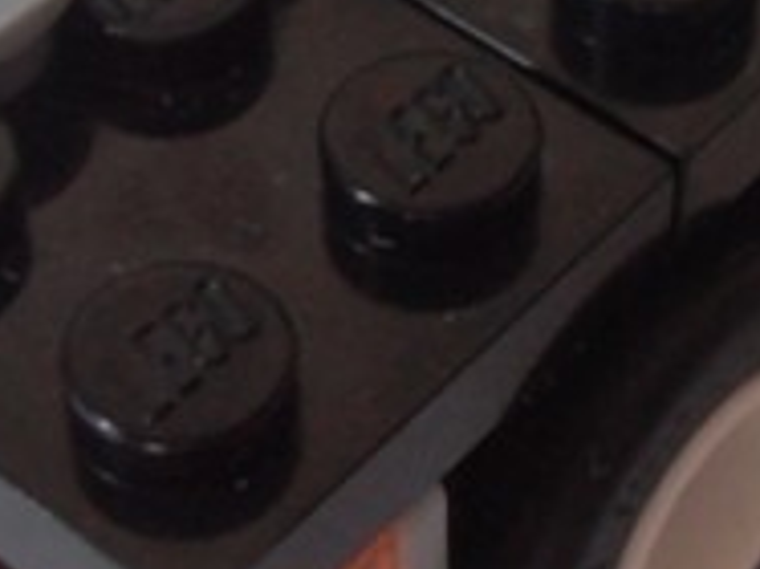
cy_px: -96
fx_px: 3906
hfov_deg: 11.1
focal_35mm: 178
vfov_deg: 8.3
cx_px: 451
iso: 125
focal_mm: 6.61
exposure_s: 1/20
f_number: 3.9
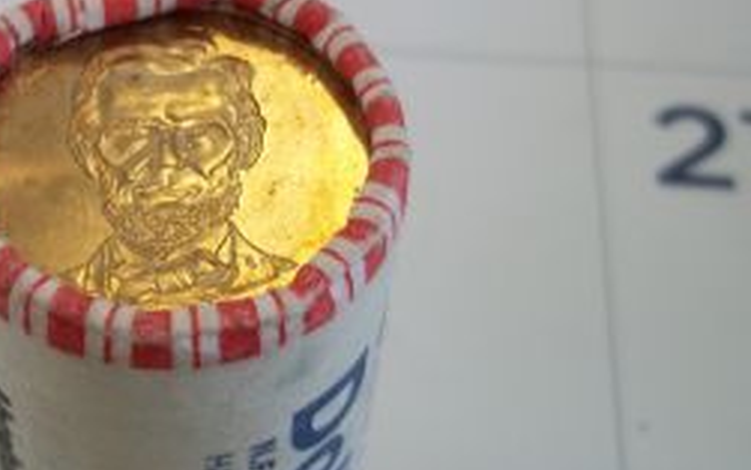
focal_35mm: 76
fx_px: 1556
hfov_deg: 26.6
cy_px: 154
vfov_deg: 17.1
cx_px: 135
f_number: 3.1
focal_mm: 6.5
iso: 80
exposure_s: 1/80
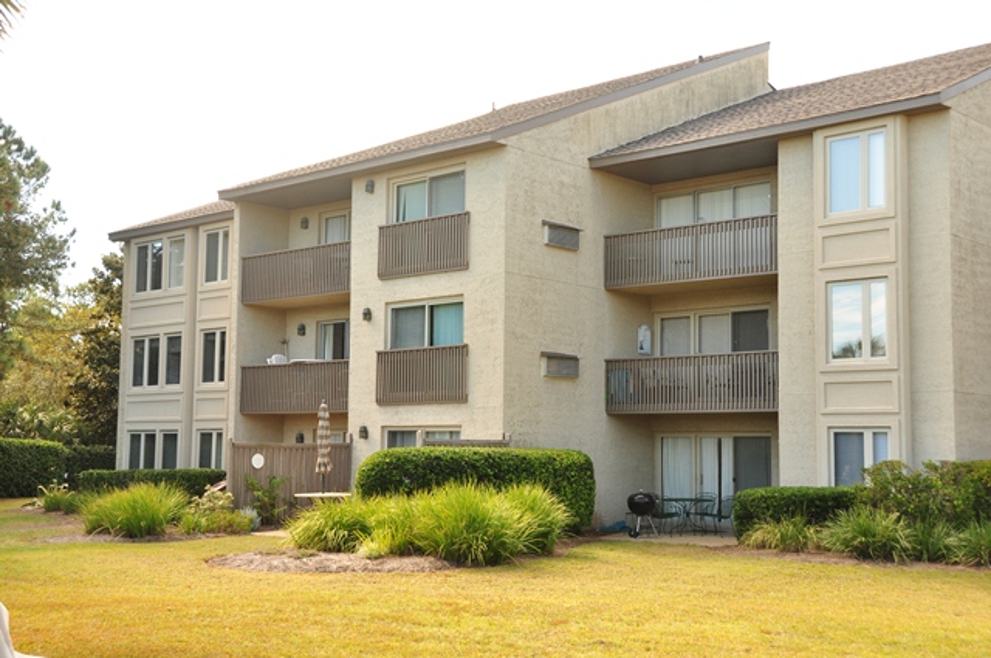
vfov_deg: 28.9
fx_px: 1278
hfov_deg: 42.4
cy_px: 329
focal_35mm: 46
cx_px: 496
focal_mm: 31
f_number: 7.1
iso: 320
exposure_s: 1/250
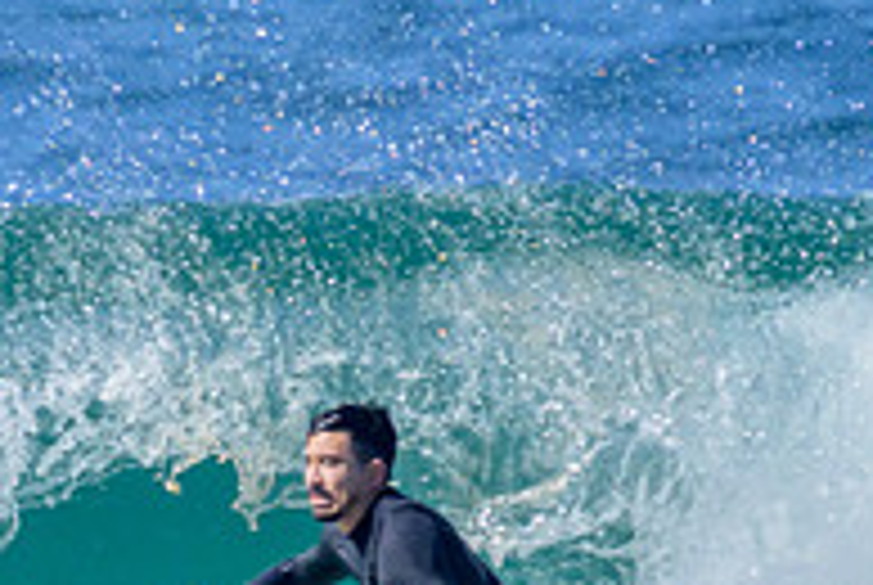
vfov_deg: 0.4
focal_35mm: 3252
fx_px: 78980
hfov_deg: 0.6
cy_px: 683
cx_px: 174
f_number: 11
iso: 1100
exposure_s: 1/2000
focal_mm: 800
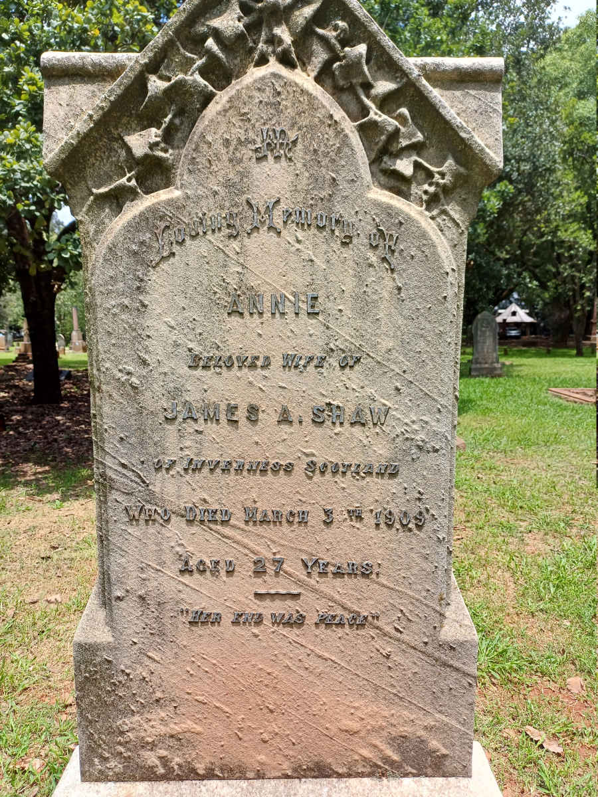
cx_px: 299
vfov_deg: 69.4
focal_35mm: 25
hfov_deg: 54.9
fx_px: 576
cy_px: 398
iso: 50
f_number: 1.8
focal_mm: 4.65
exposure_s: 1/614
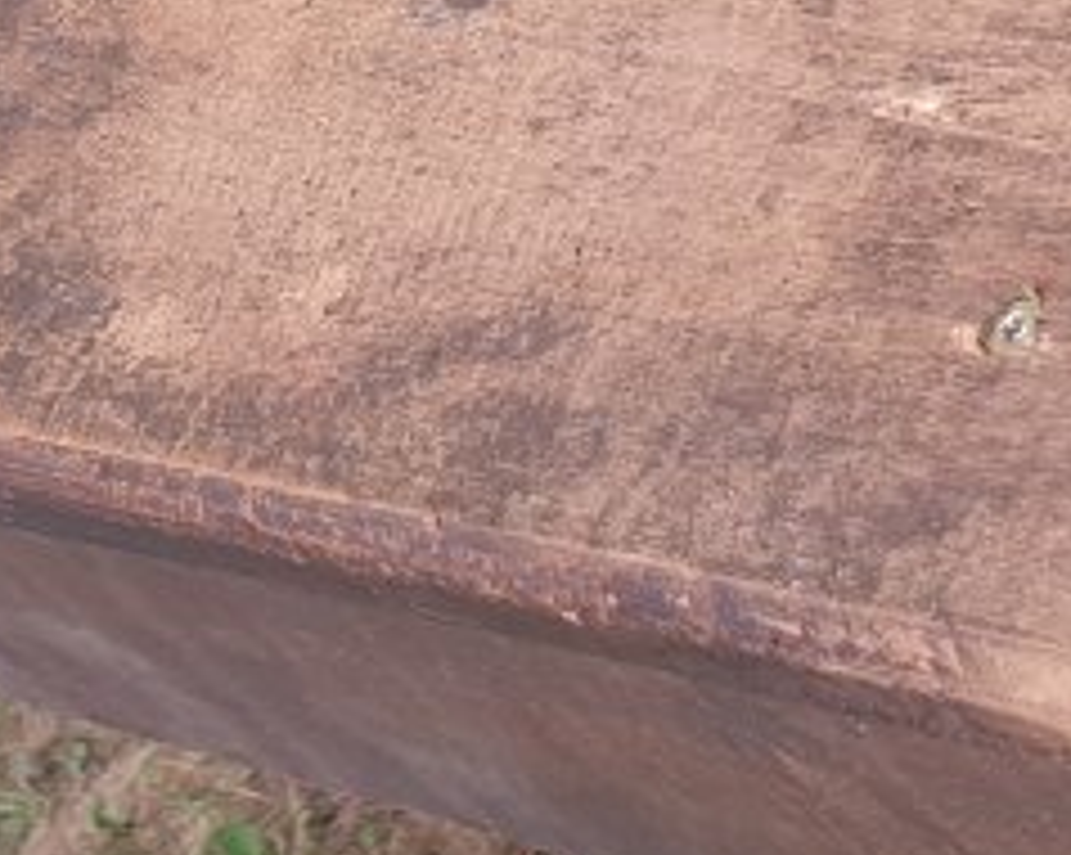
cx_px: 554
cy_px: 63
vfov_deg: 11.9
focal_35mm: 128
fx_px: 4054
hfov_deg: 15.0
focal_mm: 4.3
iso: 50
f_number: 2.4
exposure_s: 1/100
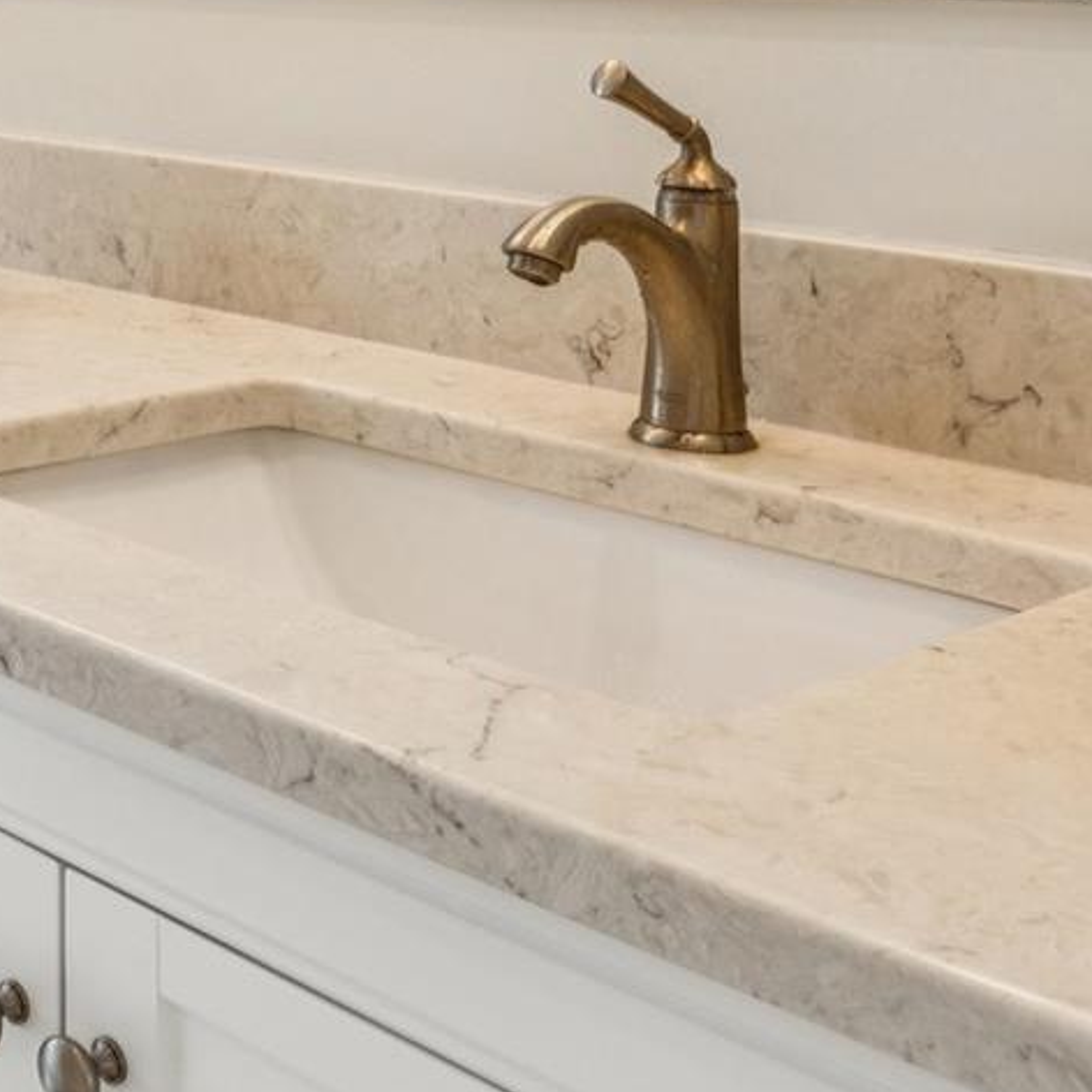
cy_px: -119
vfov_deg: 26.3
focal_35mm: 60
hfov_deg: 24.6
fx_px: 2145
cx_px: -349
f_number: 13
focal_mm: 16.3
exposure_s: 1/8
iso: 100
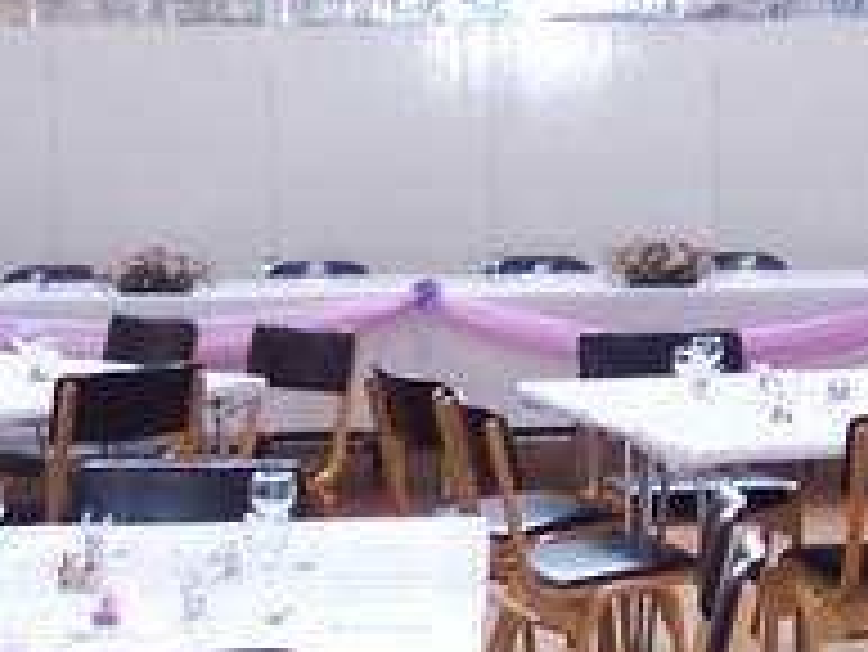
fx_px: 3161
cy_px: 405
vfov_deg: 11.8
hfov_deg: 15.6
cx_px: 540
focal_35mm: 126
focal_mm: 8
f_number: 2.8
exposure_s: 1/45
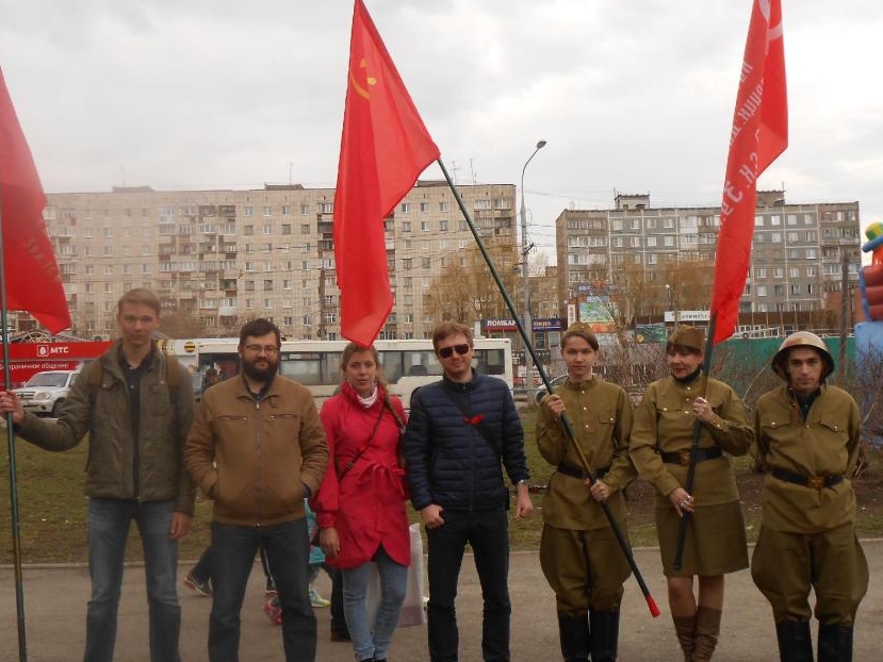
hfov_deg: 44.8
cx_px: 473
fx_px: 1072
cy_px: 317
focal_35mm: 42
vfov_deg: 34.4
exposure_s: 1/200
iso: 80
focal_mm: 6
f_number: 3.9
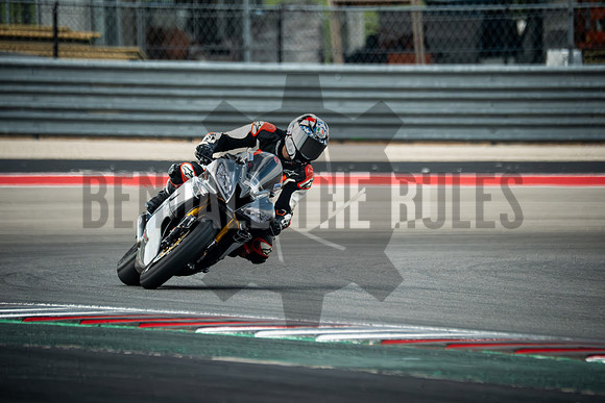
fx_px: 10085
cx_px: 302
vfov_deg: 2.3
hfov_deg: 3.4
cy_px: 202
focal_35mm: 600
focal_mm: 400
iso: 2500
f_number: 5.6
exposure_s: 1/1600
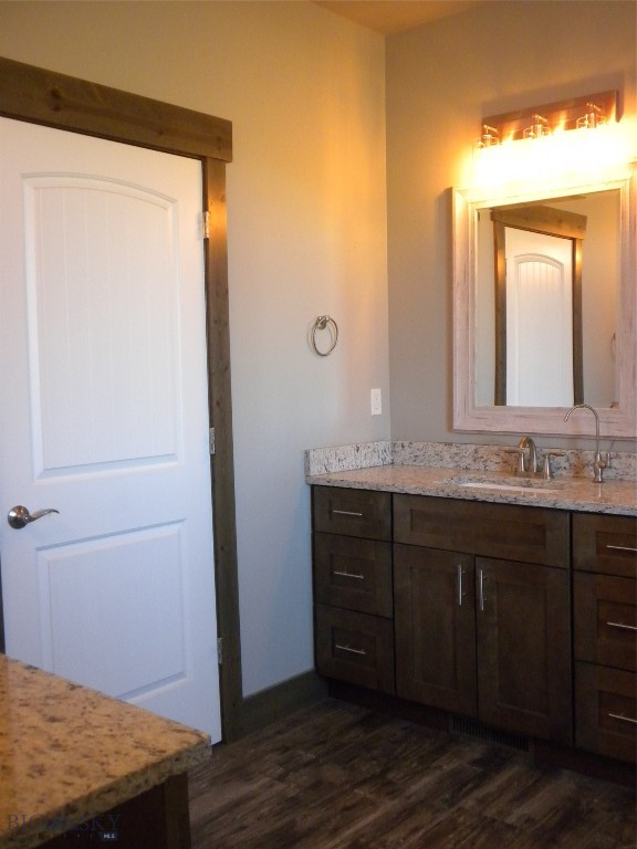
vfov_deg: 50.1
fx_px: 908
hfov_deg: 38.7
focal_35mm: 37
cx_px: 318
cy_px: 424
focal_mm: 6.6
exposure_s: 1/69
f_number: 3.5
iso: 400
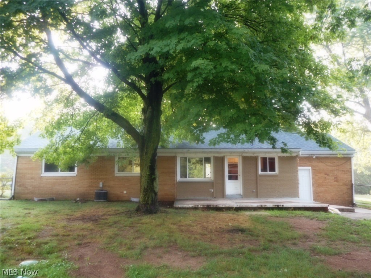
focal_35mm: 29
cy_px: 139
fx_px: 311
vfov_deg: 48.2
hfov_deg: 61.7
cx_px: 186
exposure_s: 1/30
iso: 125
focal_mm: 5.2
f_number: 4
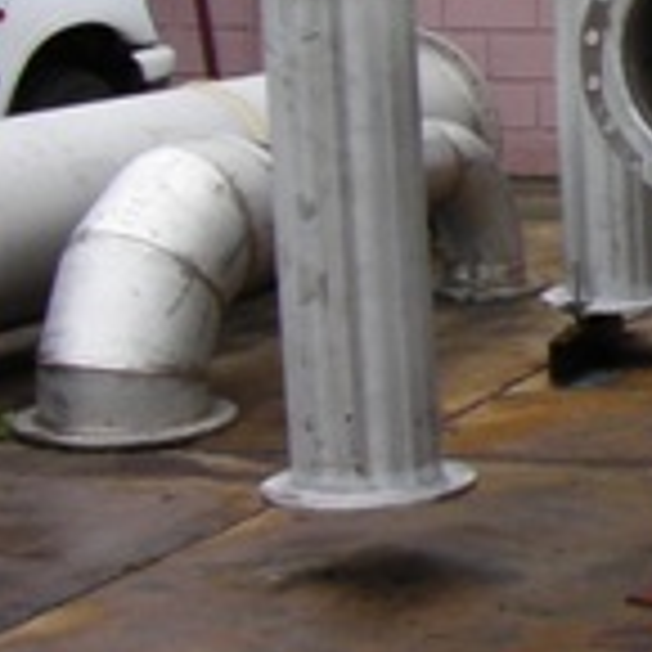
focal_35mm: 148
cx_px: 1219
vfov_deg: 11.7
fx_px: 3154
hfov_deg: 10.9
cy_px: 81
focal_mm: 6.3
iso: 50
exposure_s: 1/160
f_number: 3.5
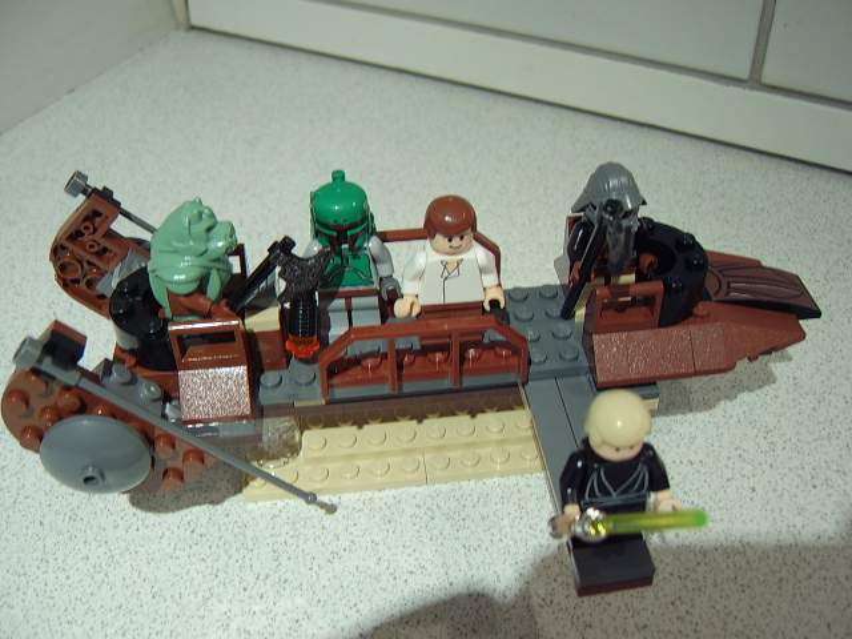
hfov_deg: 58.4
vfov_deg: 45.4
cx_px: 426
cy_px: 320
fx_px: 763
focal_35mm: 31
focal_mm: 8.13
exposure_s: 1/10
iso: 100
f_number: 2.7
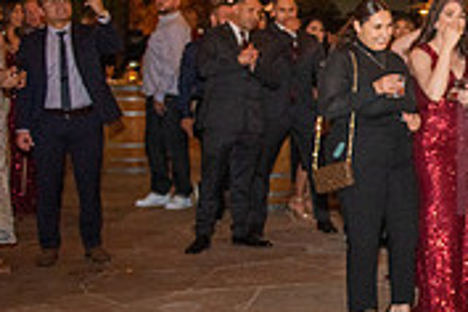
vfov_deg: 14.9
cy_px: 152
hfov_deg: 19.5
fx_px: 1196
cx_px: 687
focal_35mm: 92
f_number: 2.8
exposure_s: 1/125
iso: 1250
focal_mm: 28
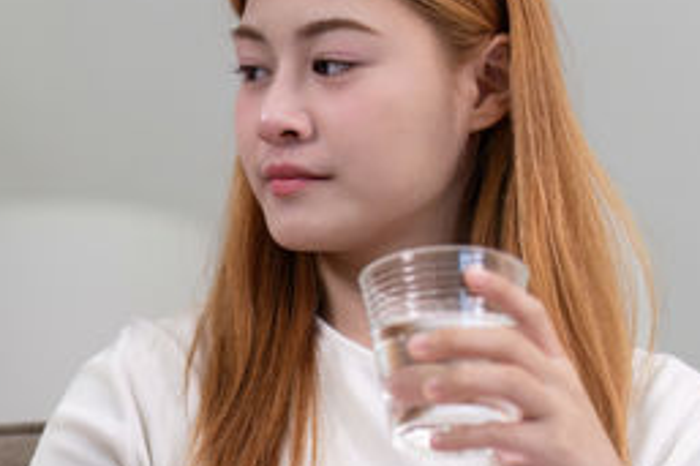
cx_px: 153
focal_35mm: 165
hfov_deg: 12.4
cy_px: 293
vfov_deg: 8.3
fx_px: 3206
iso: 100
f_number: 1.6
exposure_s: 1/320
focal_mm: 50
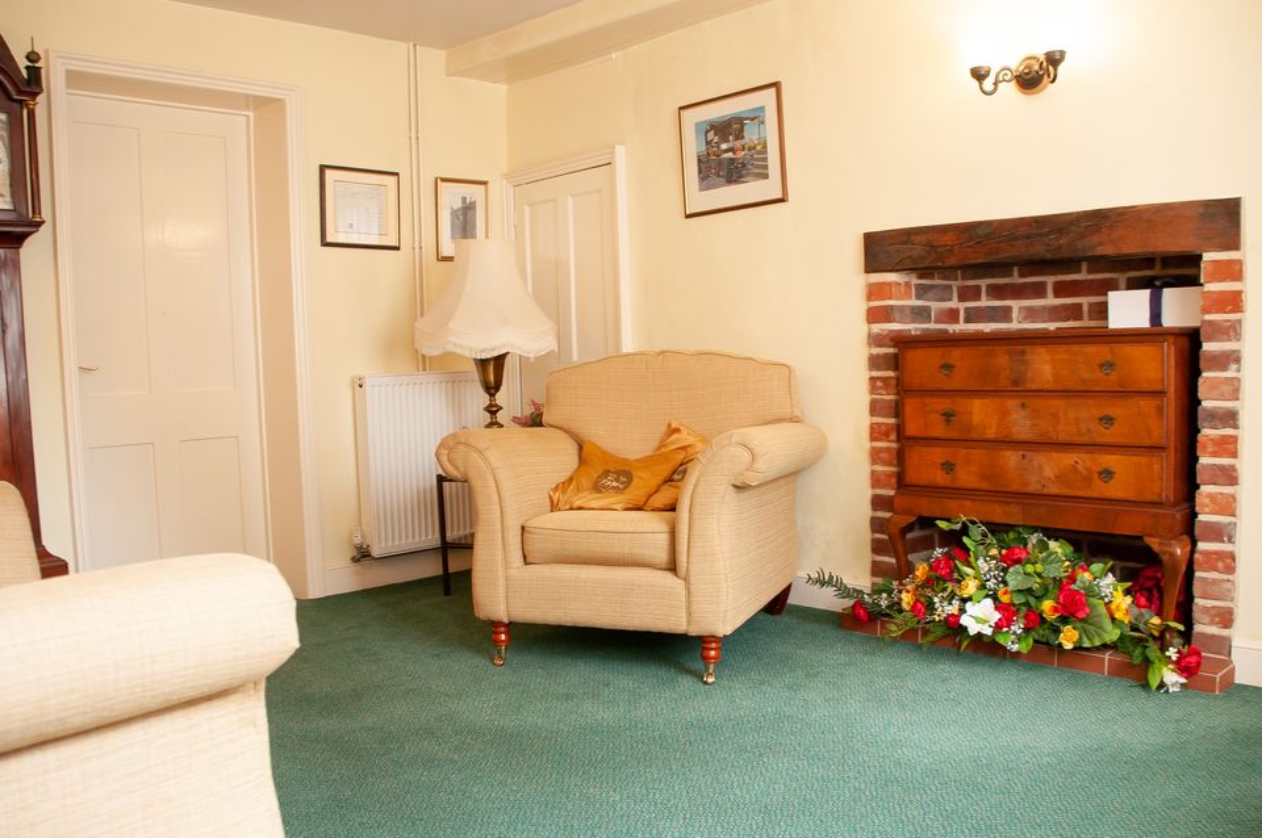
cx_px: 631
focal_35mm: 30
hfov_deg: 61.5
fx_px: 1060
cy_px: 419
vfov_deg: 43.2
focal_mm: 18
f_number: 3.5
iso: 320
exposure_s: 1/40
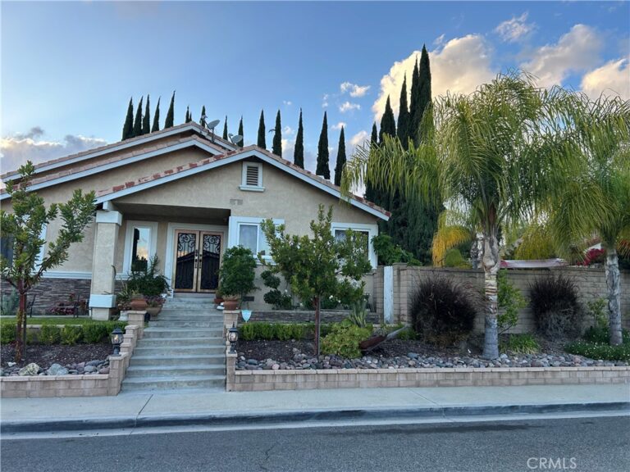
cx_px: 315
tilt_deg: +7.1
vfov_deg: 53.1
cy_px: 236
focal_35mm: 26
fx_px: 473
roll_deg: -1.2
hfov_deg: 67.3
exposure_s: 1/497
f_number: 1.5
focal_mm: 5.7
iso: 50
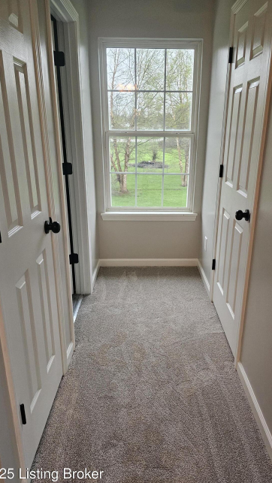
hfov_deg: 44.2
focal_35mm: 26
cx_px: 159
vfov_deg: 71.9
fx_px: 333
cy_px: 246
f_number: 1.7
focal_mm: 6.3
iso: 640
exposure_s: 1/120
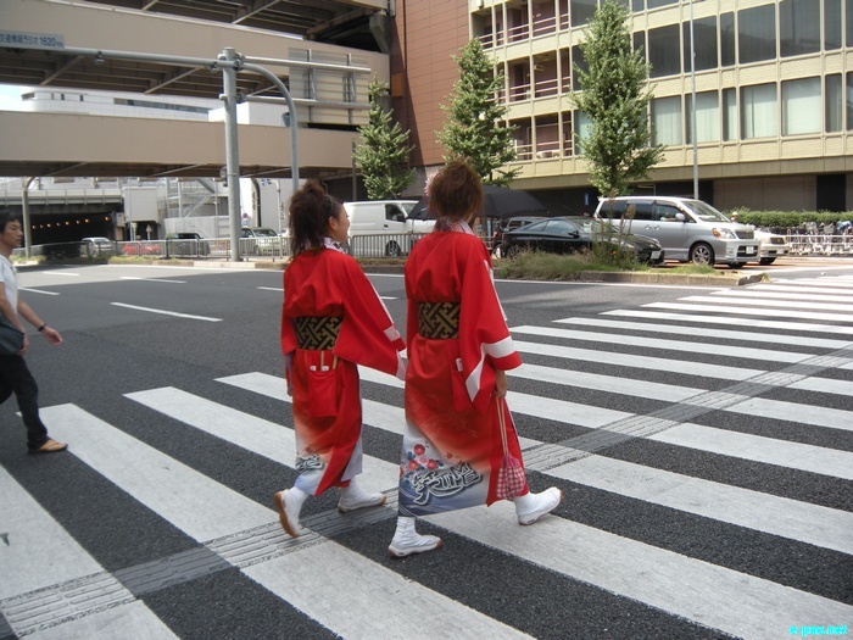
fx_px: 862
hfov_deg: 52.6
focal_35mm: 35
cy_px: 320
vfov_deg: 40.7
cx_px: 426
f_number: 3.8
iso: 64
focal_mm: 5.9
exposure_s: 1/280
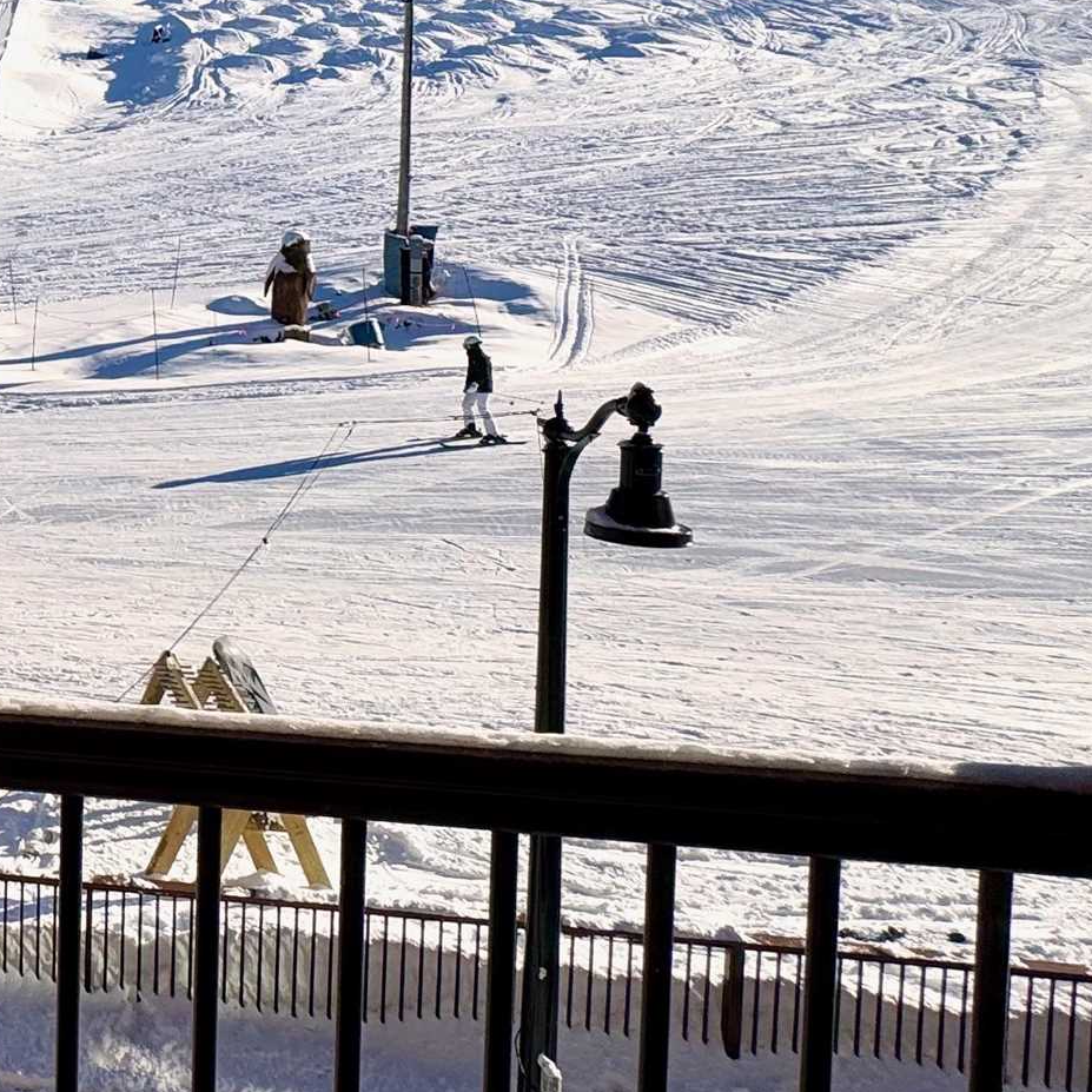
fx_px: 1463
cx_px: -412
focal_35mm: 41
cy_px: 286
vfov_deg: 39.9
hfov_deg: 30.1
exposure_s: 1/3546
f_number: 2.2
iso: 50
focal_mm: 2.22
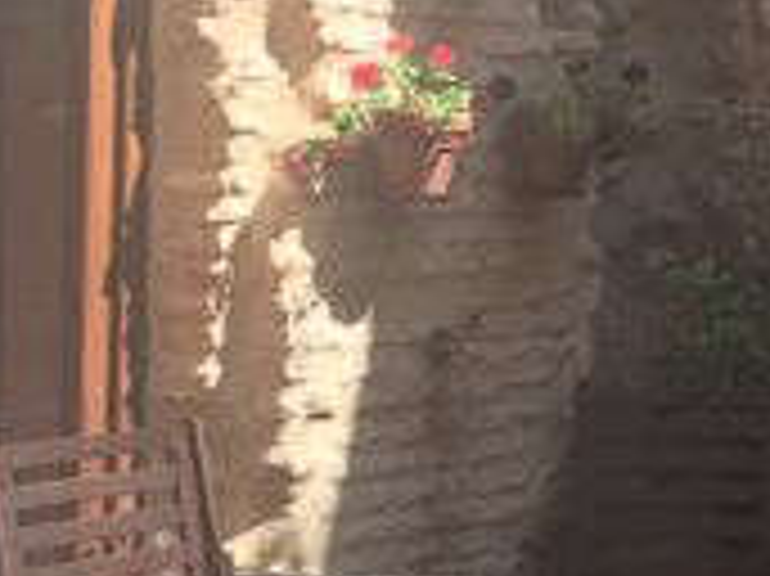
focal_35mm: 102
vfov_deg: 14.4
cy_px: 104
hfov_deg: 17.4
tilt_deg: +1.5
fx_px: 2267
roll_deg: -0.6
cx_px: 1153
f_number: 2.2
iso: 32
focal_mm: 4.15
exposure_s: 1/388
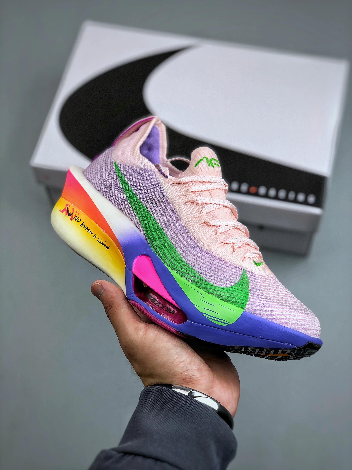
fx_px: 773
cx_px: 176
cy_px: 235
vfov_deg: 33.8
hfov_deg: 25.7
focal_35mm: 57
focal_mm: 6.6
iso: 25
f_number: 2.8
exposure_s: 1/100
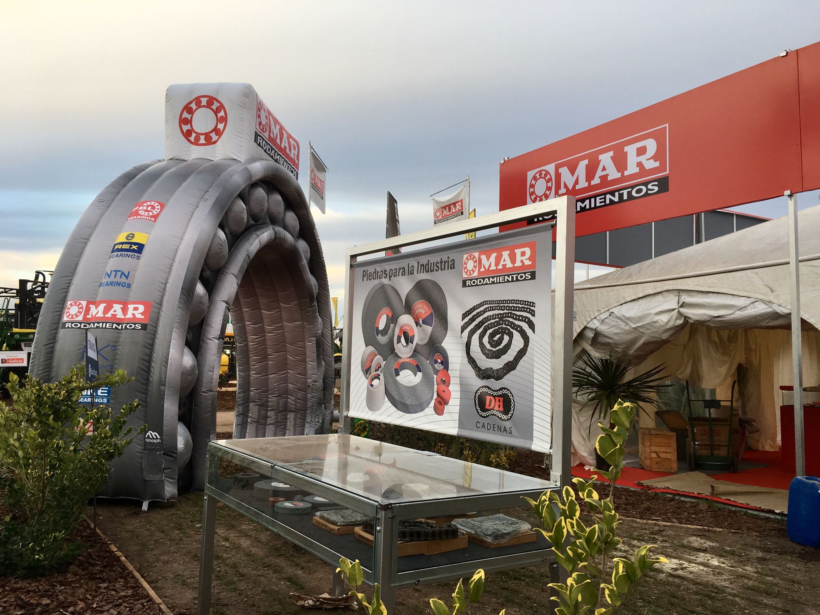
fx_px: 687
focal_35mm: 29
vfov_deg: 48.2
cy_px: 308
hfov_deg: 61.7
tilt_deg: +4.8
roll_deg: -1.4
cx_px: 410
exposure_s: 1/100
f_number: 2.2
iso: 25
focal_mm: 4.15
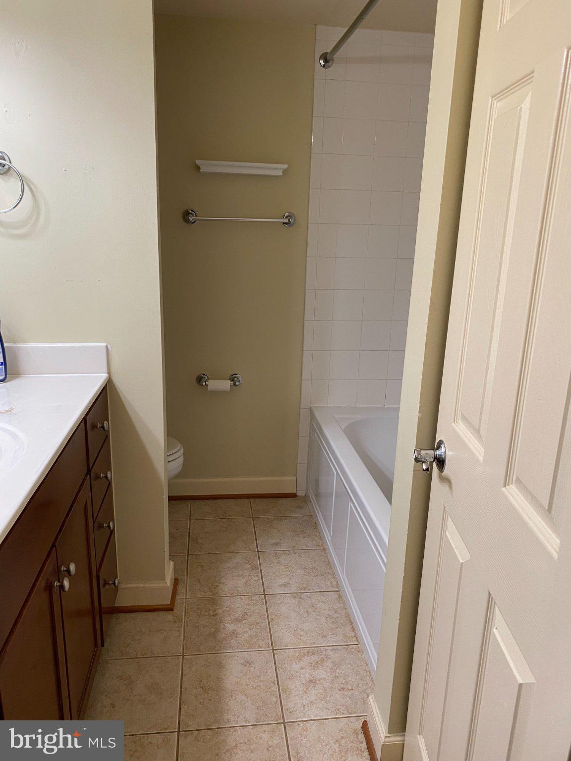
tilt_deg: -12.1
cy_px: 380
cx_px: 286
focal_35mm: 26
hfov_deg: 53.1
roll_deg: -2.3
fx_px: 572
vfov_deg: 67.3
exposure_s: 1/60
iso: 80
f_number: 1.8
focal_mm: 4.25
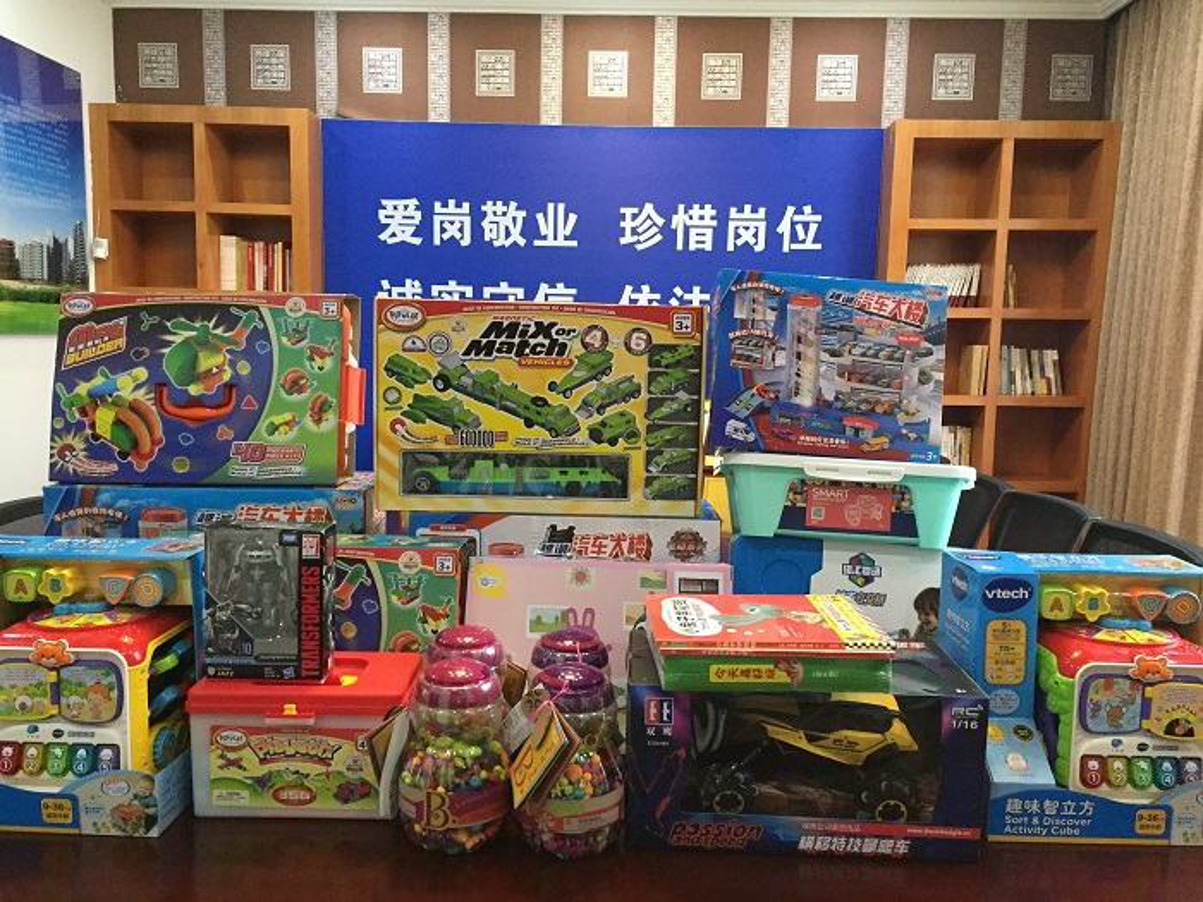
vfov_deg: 48.2
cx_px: 602
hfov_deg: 61.7
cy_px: 451
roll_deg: -2.1
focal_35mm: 29
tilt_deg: -7.1
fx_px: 1008
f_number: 2.2
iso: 250
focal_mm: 4.15
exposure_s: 1/25
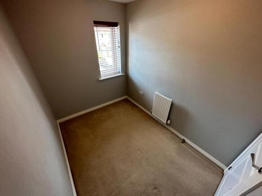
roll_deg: -0.6
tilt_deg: -32.1
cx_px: 131
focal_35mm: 14
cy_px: 98
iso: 320
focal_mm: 2.22
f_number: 2.2
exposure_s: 1/100
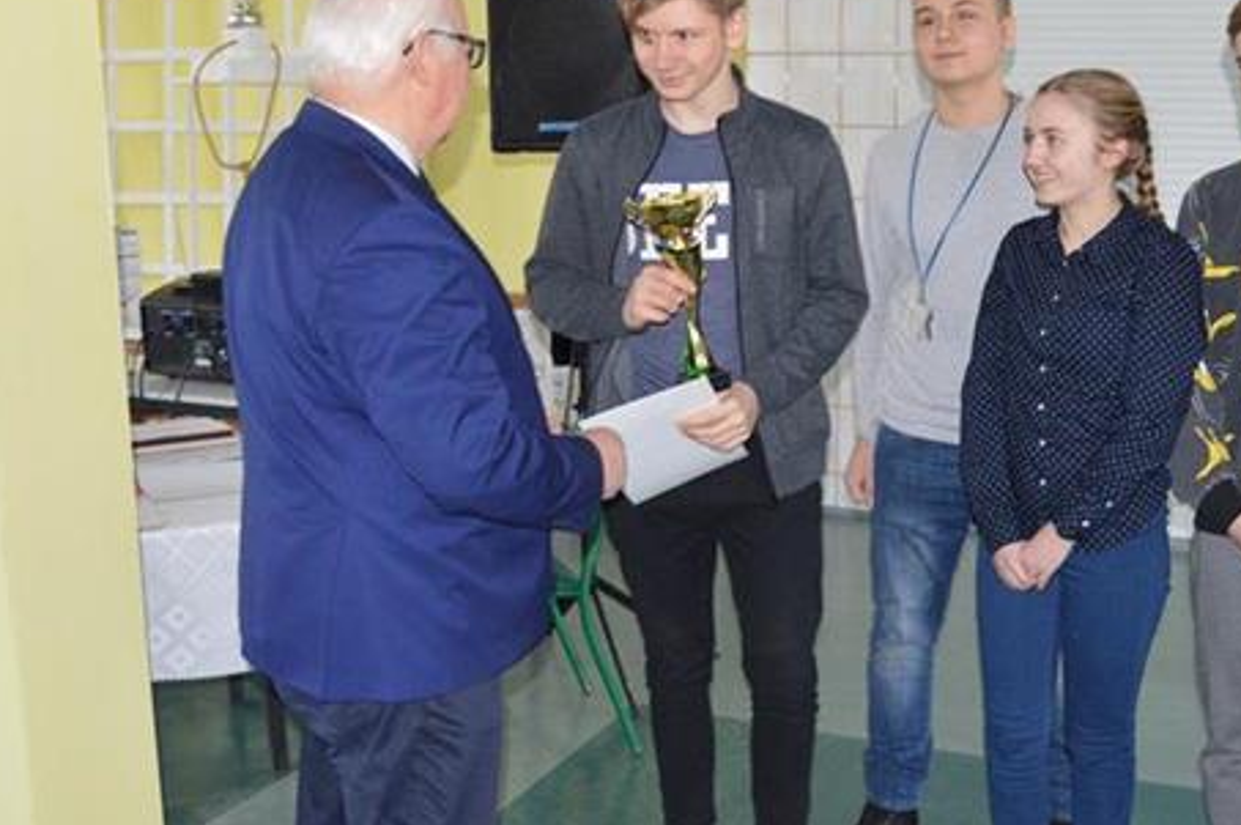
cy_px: 419
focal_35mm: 43
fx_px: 1481
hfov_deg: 45.0
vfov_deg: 31.1
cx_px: 789
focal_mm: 20
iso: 1100
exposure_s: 1/60
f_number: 3.5
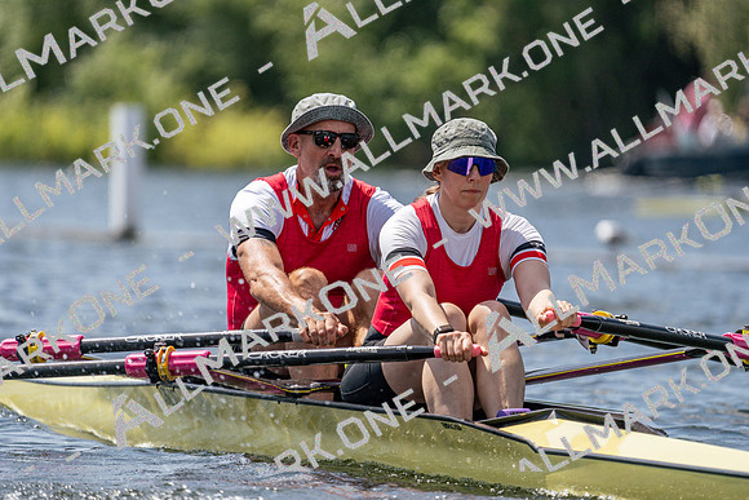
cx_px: 374
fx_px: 10530
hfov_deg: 4.1
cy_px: 250
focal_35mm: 506
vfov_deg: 2.7
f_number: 6.3
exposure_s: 1/2000
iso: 250
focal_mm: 506
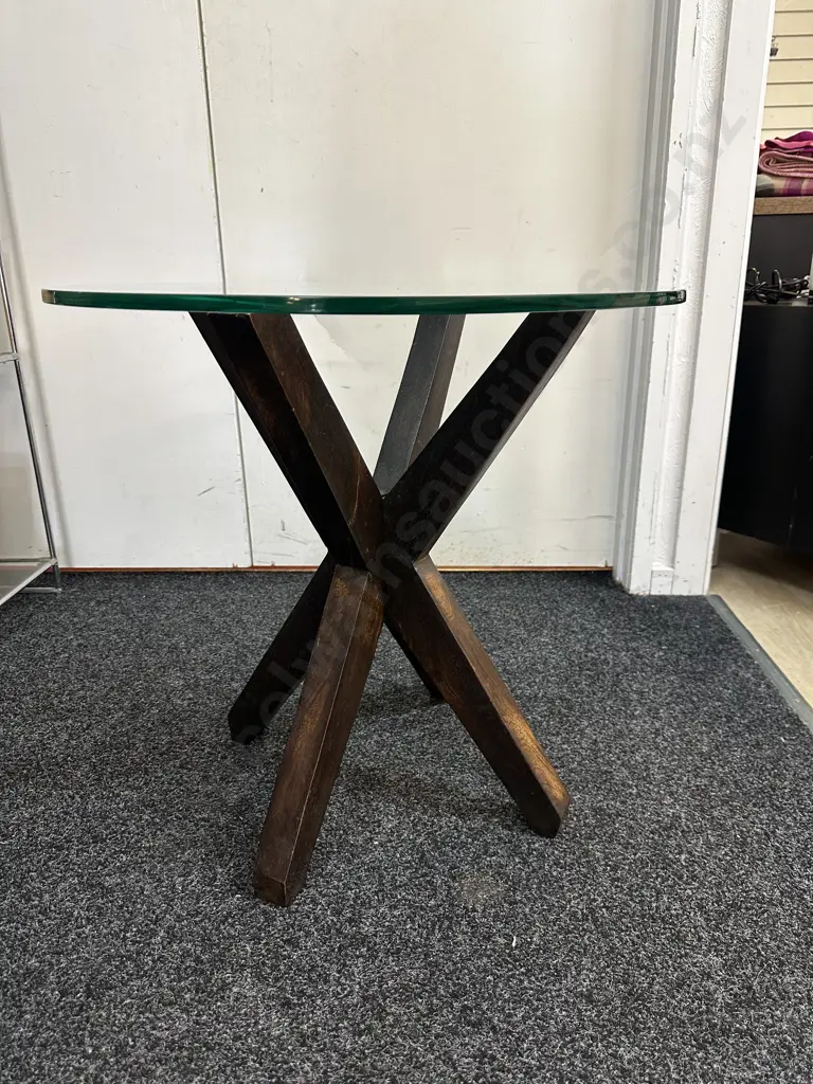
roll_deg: +1.0
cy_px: 542
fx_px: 752
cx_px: 406
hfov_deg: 56.8
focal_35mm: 24
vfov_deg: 71.6
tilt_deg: -19.2
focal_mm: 6.86
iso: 160
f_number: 1.78
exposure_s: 1/50
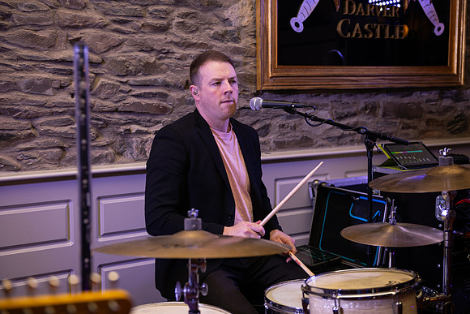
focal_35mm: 55
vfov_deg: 24.6
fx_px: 718
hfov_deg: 36.2
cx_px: 235
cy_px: 157
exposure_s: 1/160
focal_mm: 55
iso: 640
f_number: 3.5
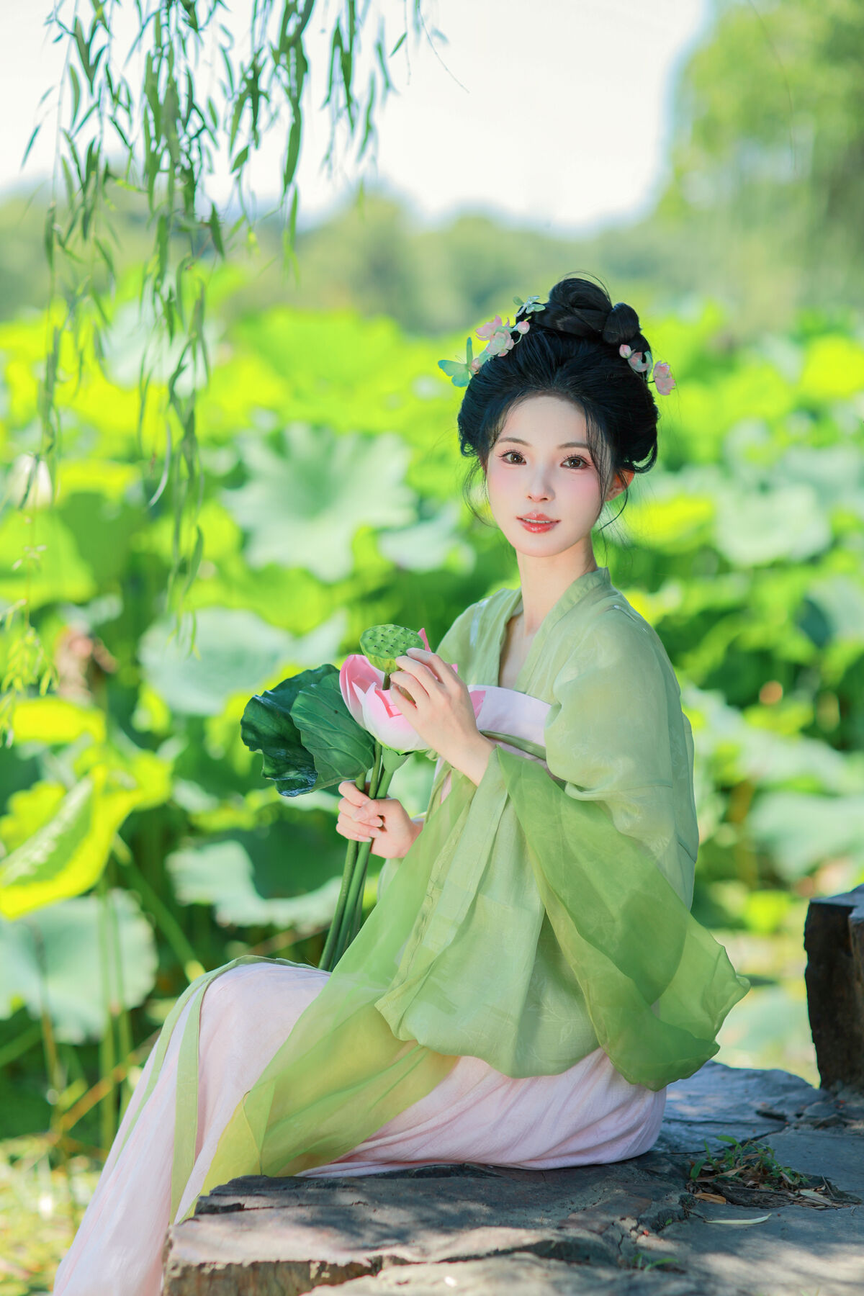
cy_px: 648
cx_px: 432
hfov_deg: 16.3
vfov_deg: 24.2
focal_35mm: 84
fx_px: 3024
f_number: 2.2
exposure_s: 1/1250
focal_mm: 85
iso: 100
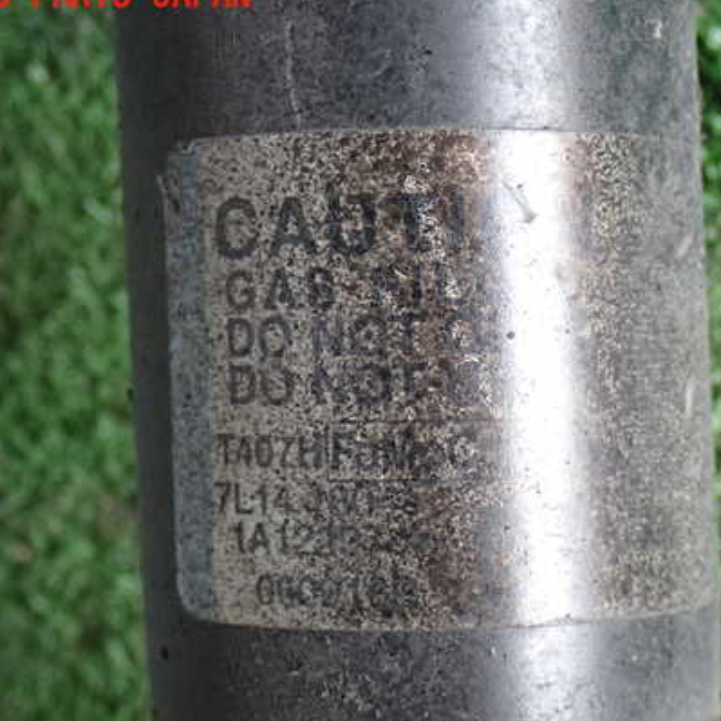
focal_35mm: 89
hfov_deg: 19.5
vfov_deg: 19.5
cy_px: 379
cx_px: 464
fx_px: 2097
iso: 500
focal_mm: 11.88
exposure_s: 1/60
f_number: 3.8
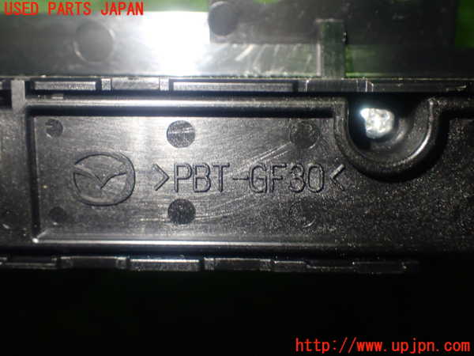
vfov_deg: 35.1
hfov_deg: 45.8
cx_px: 237
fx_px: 561
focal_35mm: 41
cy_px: 178
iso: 500
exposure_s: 1/40
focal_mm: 7.31
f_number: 2.8
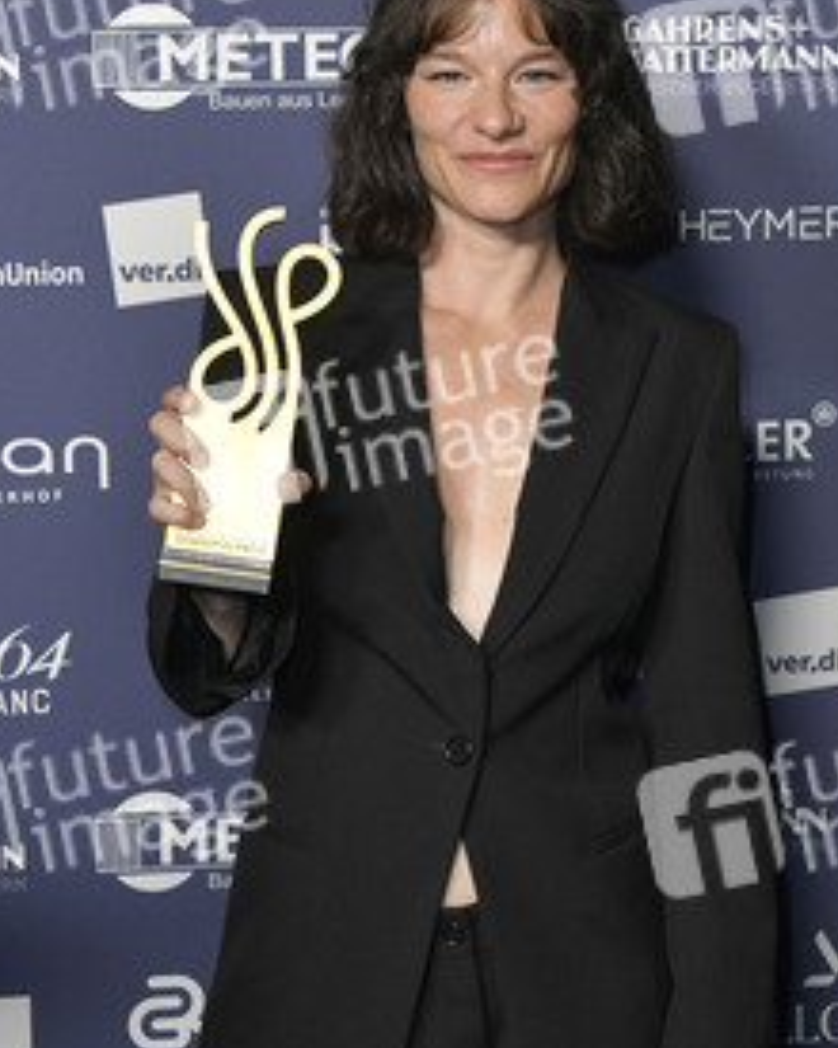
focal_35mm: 60
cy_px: 617
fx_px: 1860
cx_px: 488
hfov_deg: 25.4
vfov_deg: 31.4
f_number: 6.3
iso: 2000
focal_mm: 44
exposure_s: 1/250
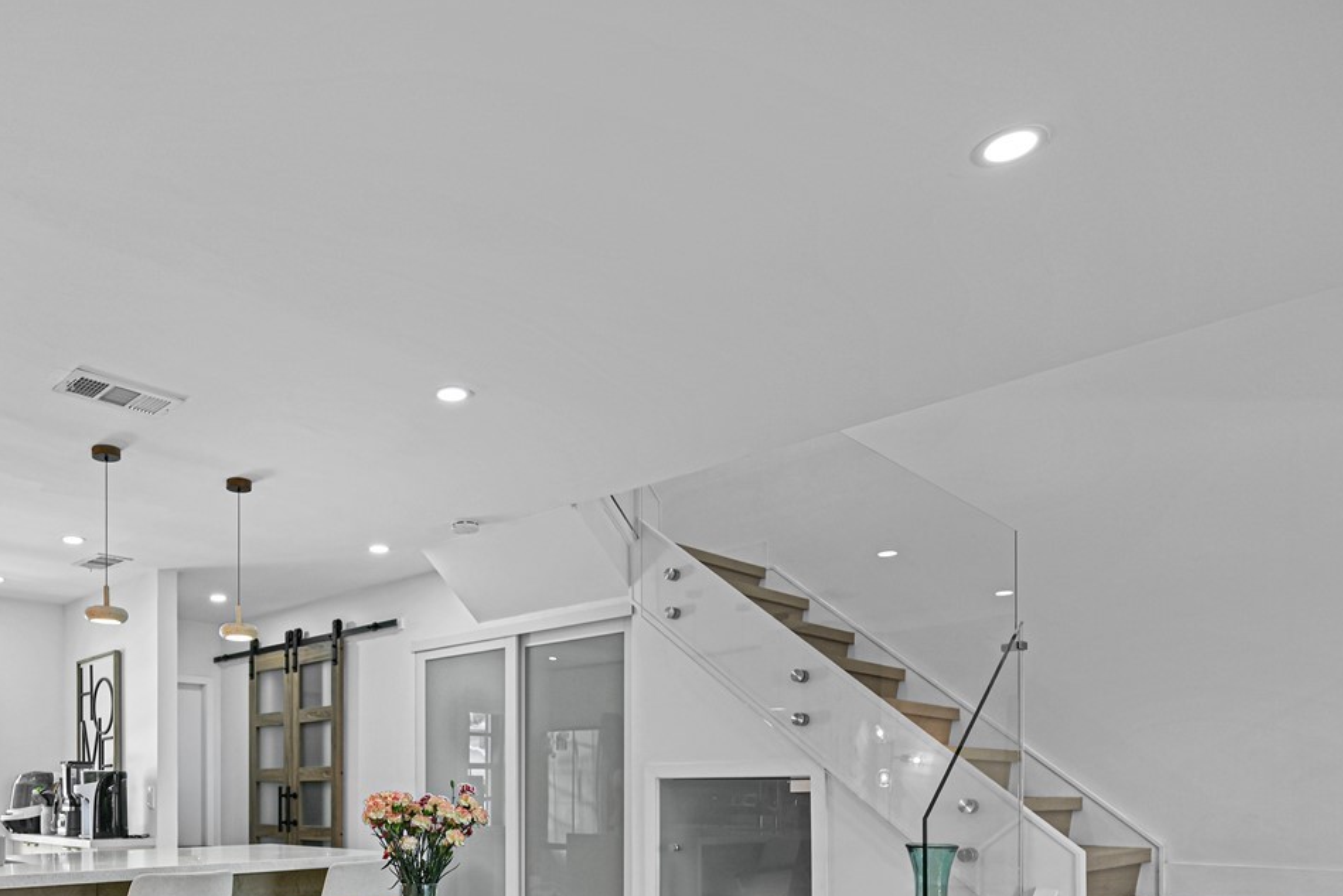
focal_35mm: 25
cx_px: 401
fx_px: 933
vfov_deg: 46.8
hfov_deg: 68.6
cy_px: 786
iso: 100
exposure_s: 1/25
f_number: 4
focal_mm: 14
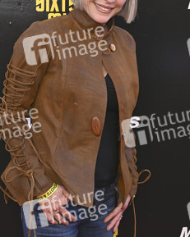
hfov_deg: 16.9
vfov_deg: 21.0
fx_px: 640
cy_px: 87
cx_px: 89
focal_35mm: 91
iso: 500
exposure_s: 1/250
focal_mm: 70
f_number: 7.1
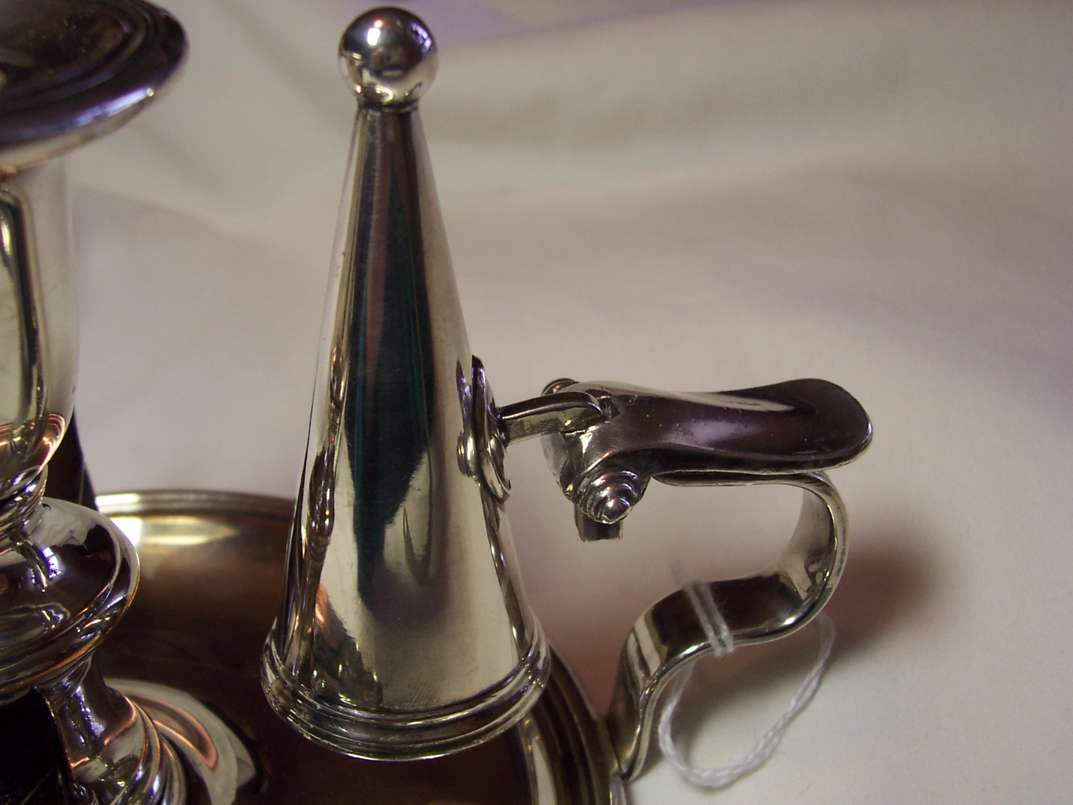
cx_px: 536
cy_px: 402
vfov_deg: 38.7
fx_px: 1147
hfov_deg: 50.1
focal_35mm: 37
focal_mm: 5.6
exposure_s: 1/60
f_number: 2.8
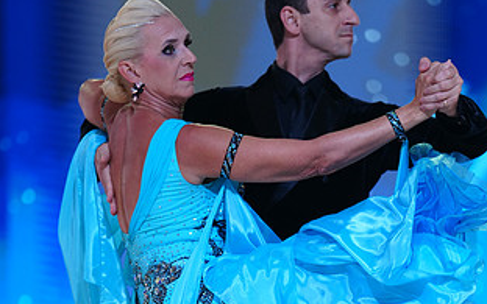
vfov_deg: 4.7
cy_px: 371
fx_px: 3703
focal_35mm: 279
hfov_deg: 7.5
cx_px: 288
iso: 640
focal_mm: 147
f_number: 2.8
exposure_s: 1/500
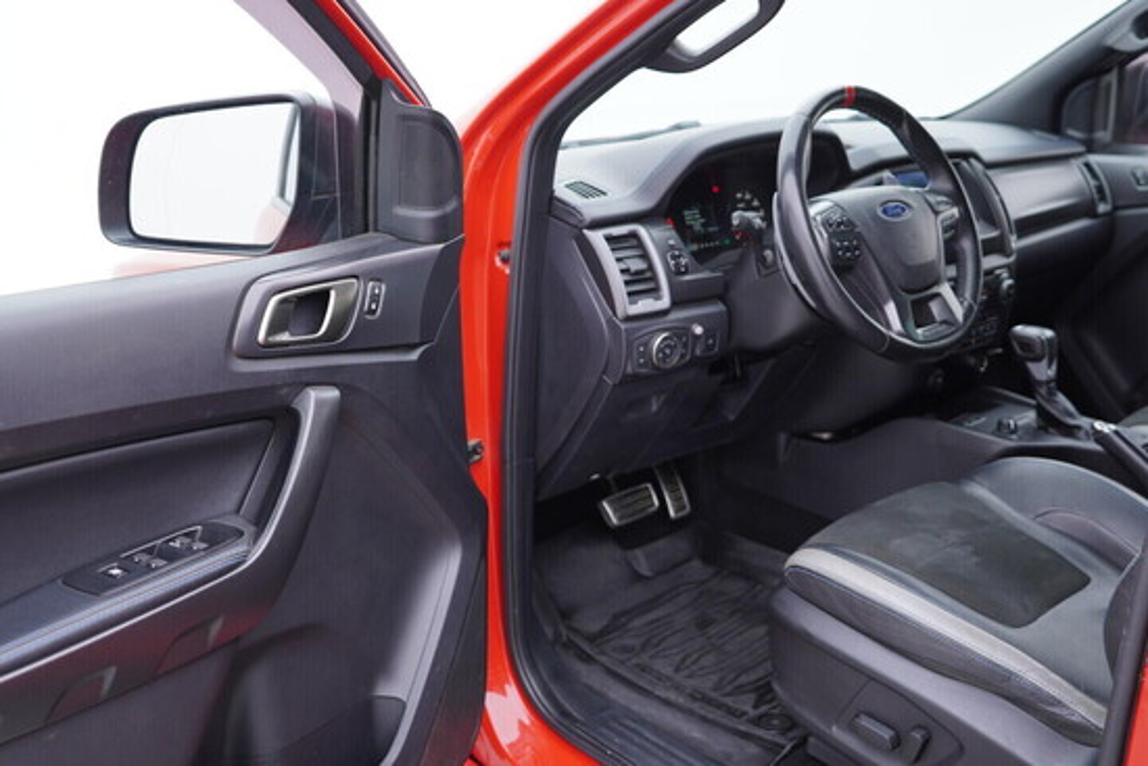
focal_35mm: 36
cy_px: 383
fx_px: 1148
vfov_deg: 36.9
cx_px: 574
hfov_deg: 53.1
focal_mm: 24
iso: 160
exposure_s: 1/40
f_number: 2.8
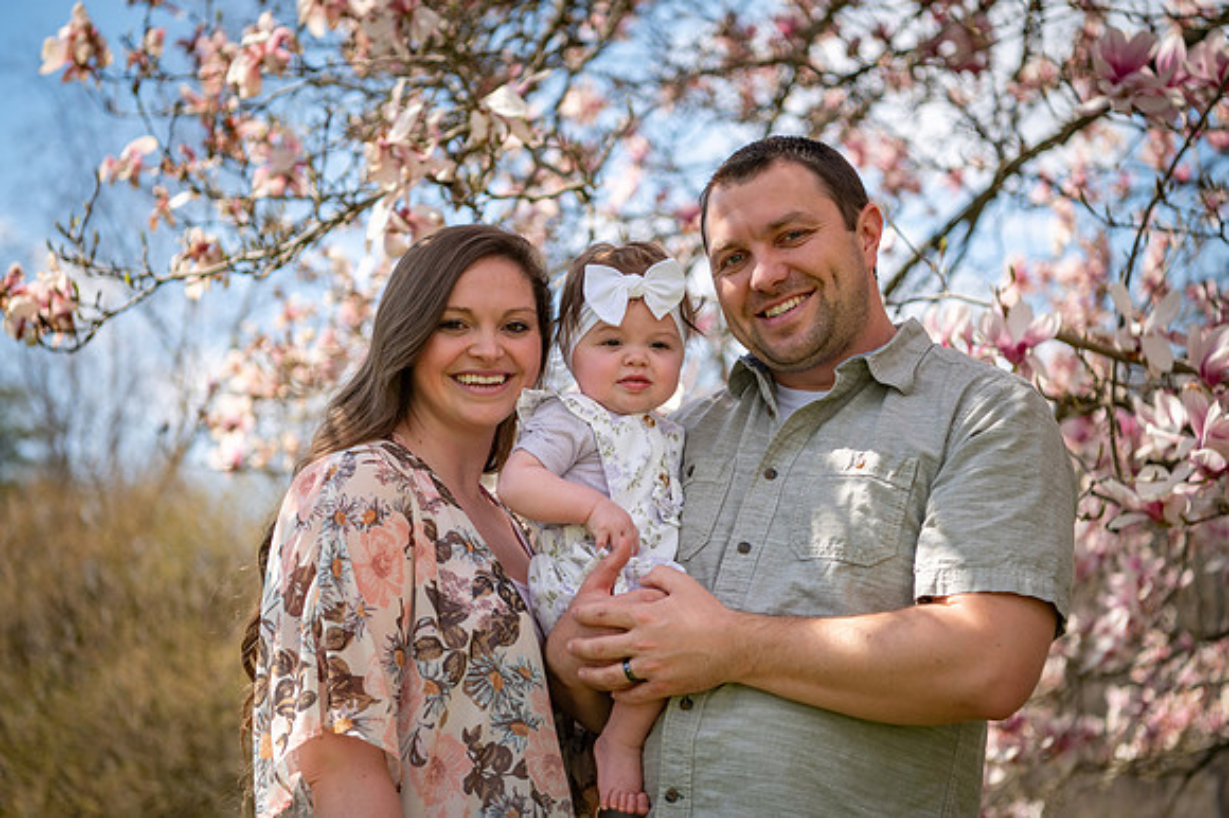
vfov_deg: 18.2
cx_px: 627
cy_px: 382
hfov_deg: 27.0
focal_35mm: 75
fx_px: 2558
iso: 400
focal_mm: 70
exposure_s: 1/5000
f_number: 2.8
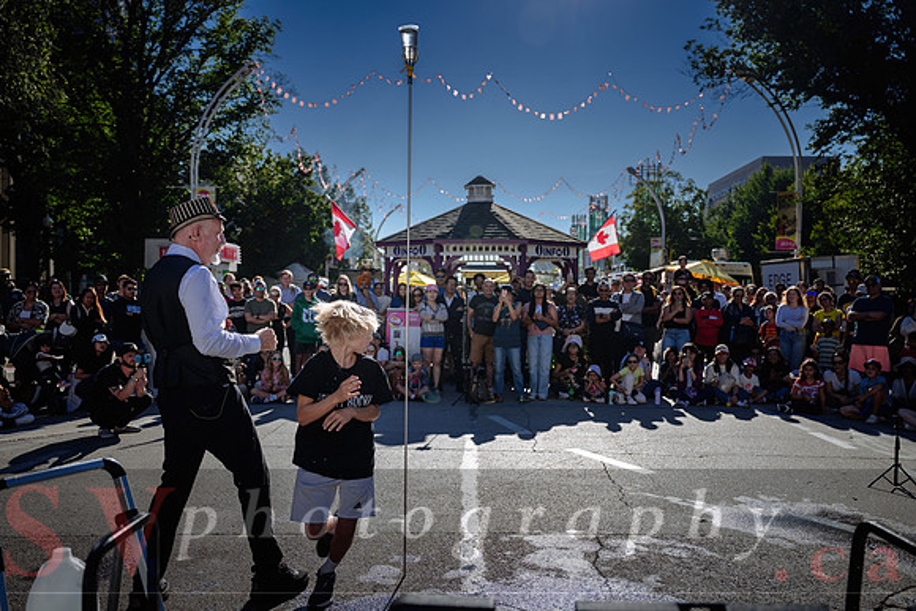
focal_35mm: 31
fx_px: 791
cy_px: 301
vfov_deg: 42.3
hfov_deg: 60.2
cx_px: 458
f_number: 3.5
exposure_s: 1/640
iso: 64
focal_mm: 30
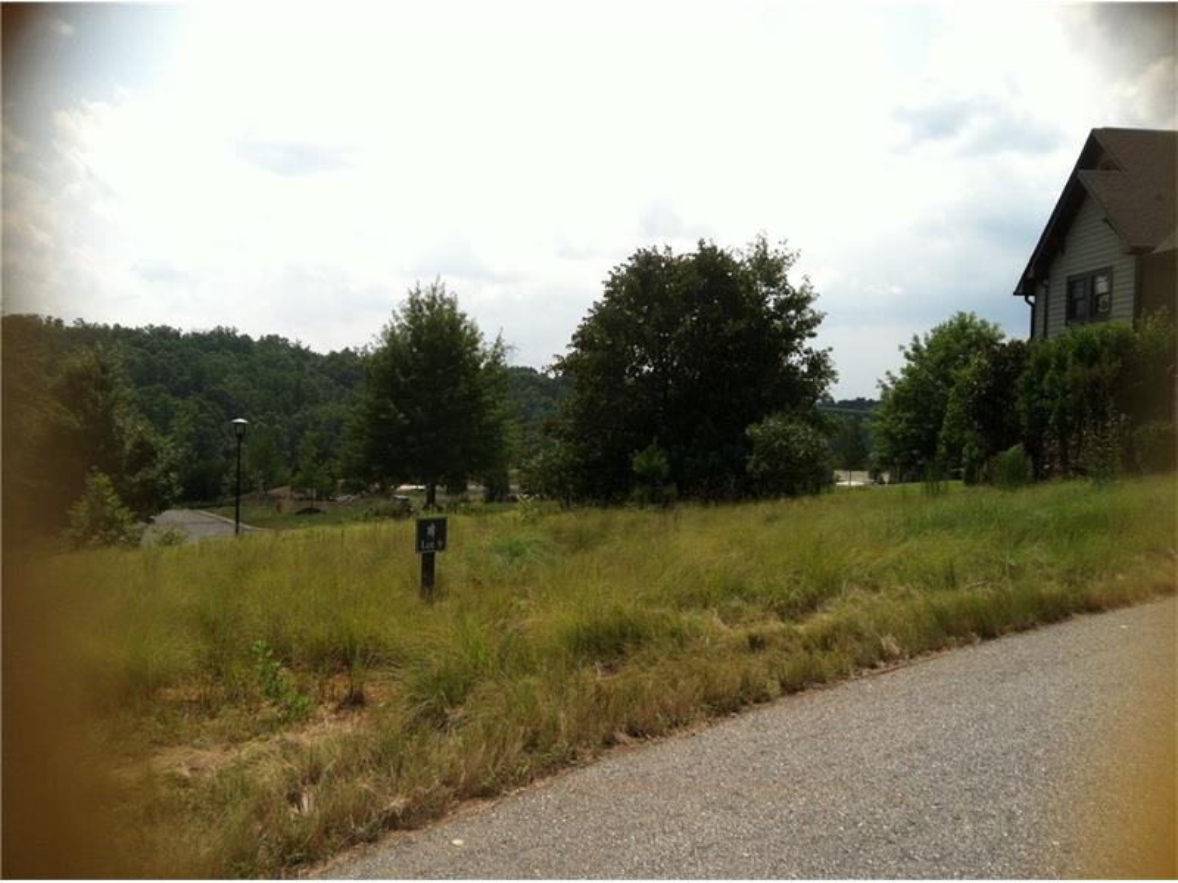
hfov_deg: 52.6
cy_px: 442
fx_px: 1191
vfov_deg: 40.7
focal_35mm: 35
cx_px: 589
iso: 80
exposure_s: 1/1667
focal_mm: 3.85
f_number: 2.8
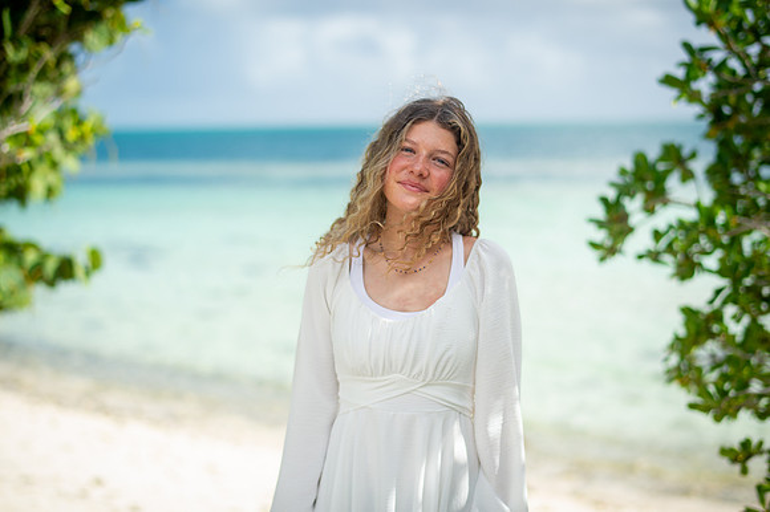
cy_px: 256
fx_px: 1240
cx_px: 385
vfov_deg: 23.4
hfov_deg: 34.5
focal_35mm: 58
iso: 200
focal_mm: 58
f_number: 2
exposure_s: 1/1250
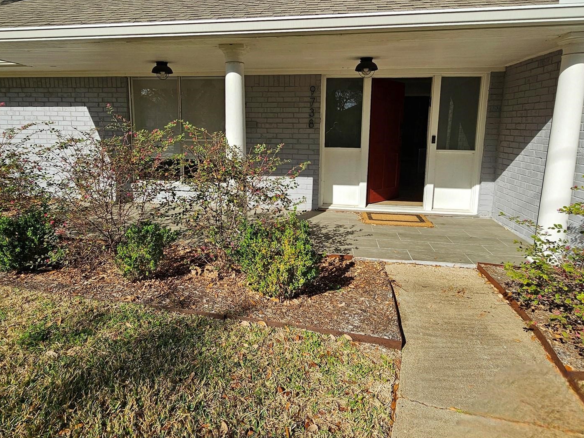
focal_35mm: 19
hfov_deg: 84.6
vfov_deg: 67.9
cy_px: 172
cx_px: 281
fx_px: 321
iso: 50
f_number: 2.2
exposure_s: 1/2500
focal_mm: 2.2
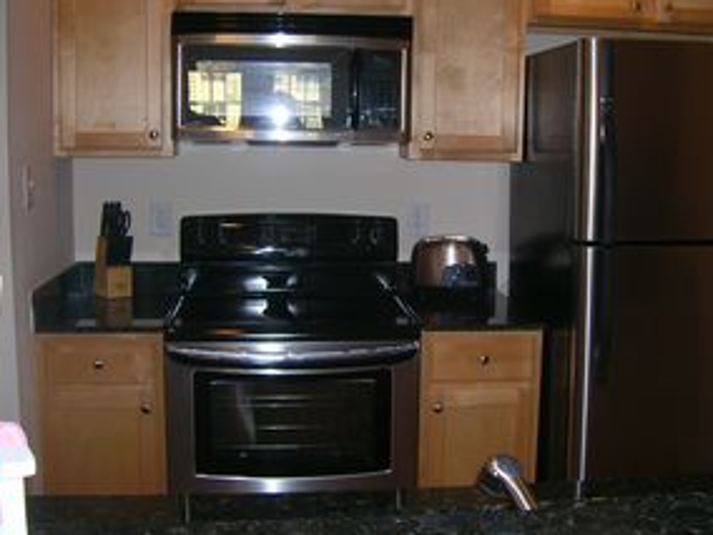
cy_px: 261
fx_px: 906
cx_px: 397
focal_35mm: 44
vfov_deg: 32.9
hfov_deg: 42.9
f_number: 2.9
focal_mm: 5.7
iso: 50
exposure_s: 1/60.1
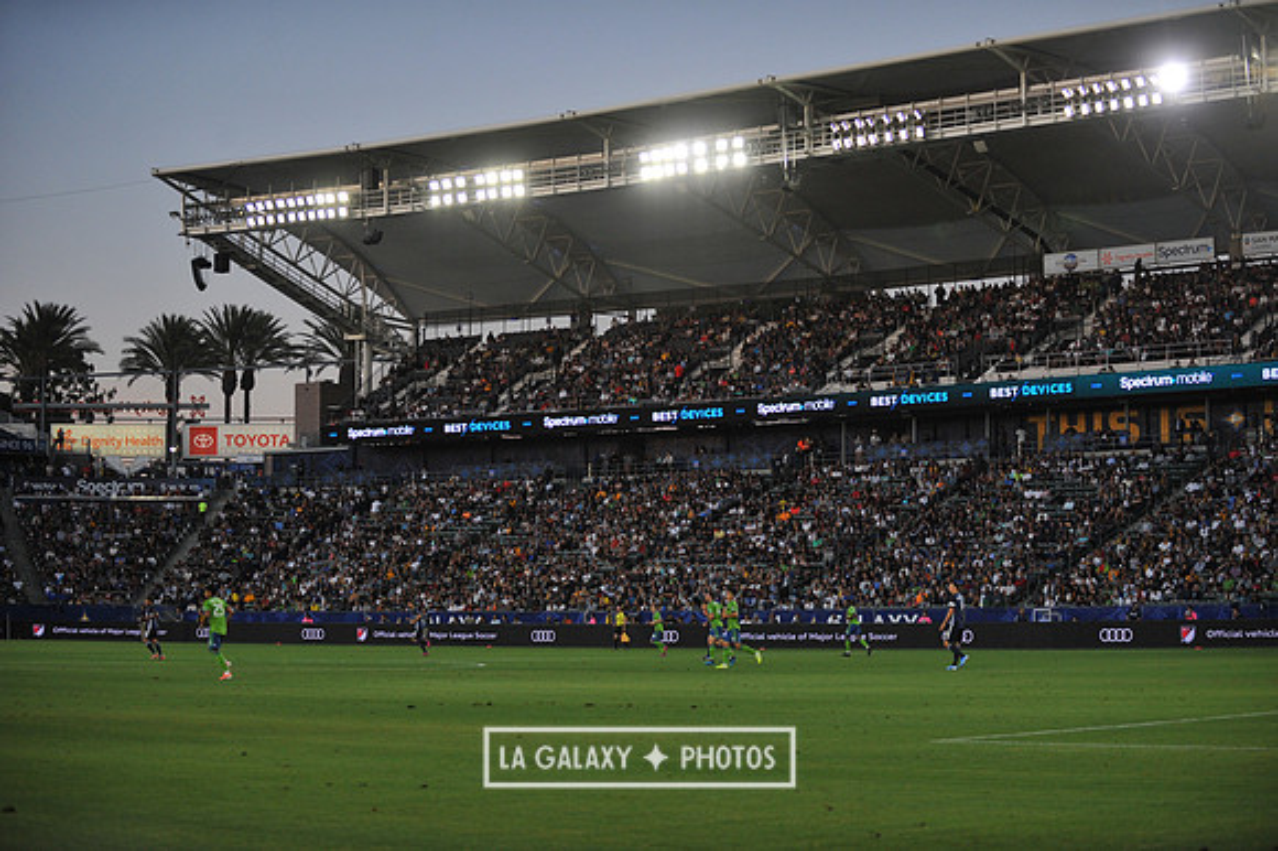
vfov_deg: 19.4
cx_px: 639
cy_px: 426
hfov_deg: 28.9
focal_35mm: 70
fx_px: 2483
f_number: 2.8
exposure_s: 1/2500
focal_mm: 70
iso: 1600
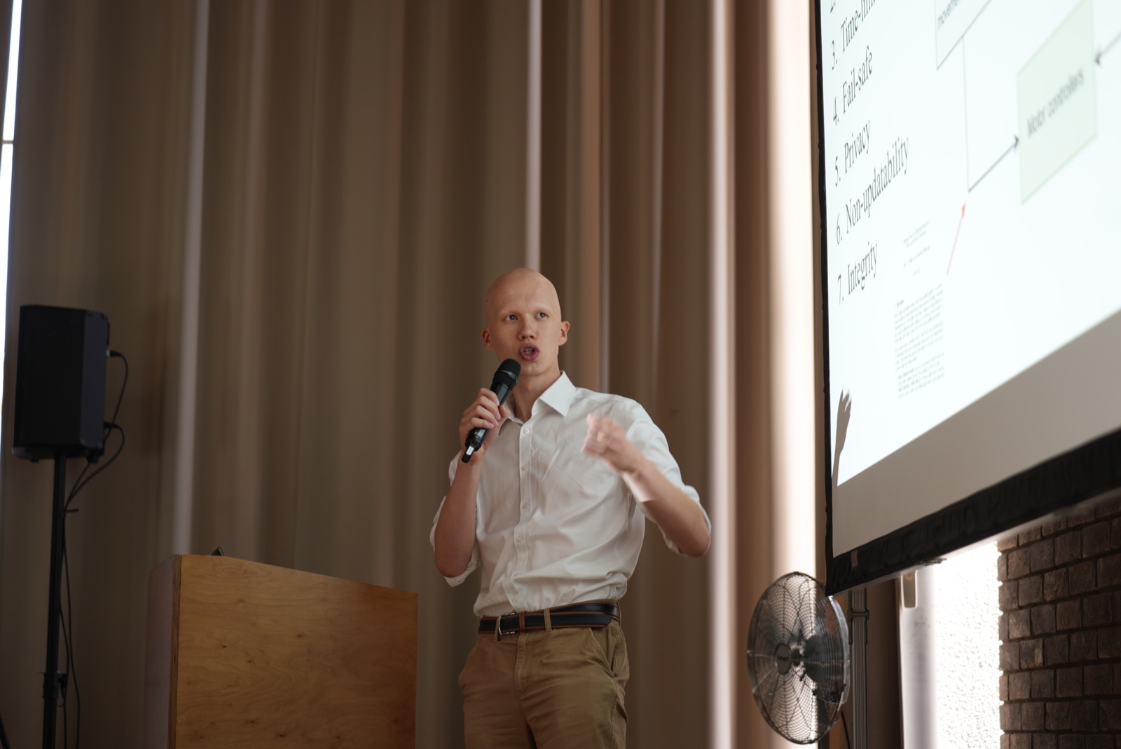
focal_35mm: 70
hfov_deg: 28.8
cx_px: 560
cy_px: 374
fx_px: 2180
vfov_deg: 19.5
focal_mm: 70
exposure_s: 1/100
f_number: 2.8
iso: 320
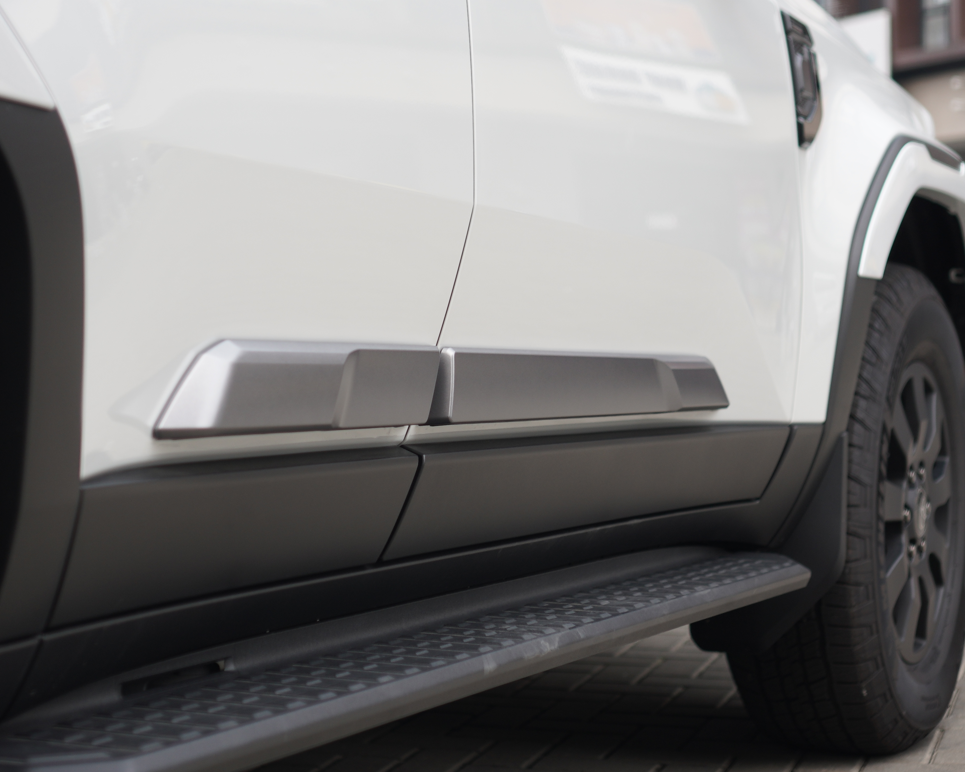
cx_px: 392
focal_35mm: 69
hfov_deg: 27.5
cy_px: 357
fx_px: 1971
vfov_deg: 22.2
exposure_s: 1/100
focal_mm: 35
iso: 160
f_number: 2.5
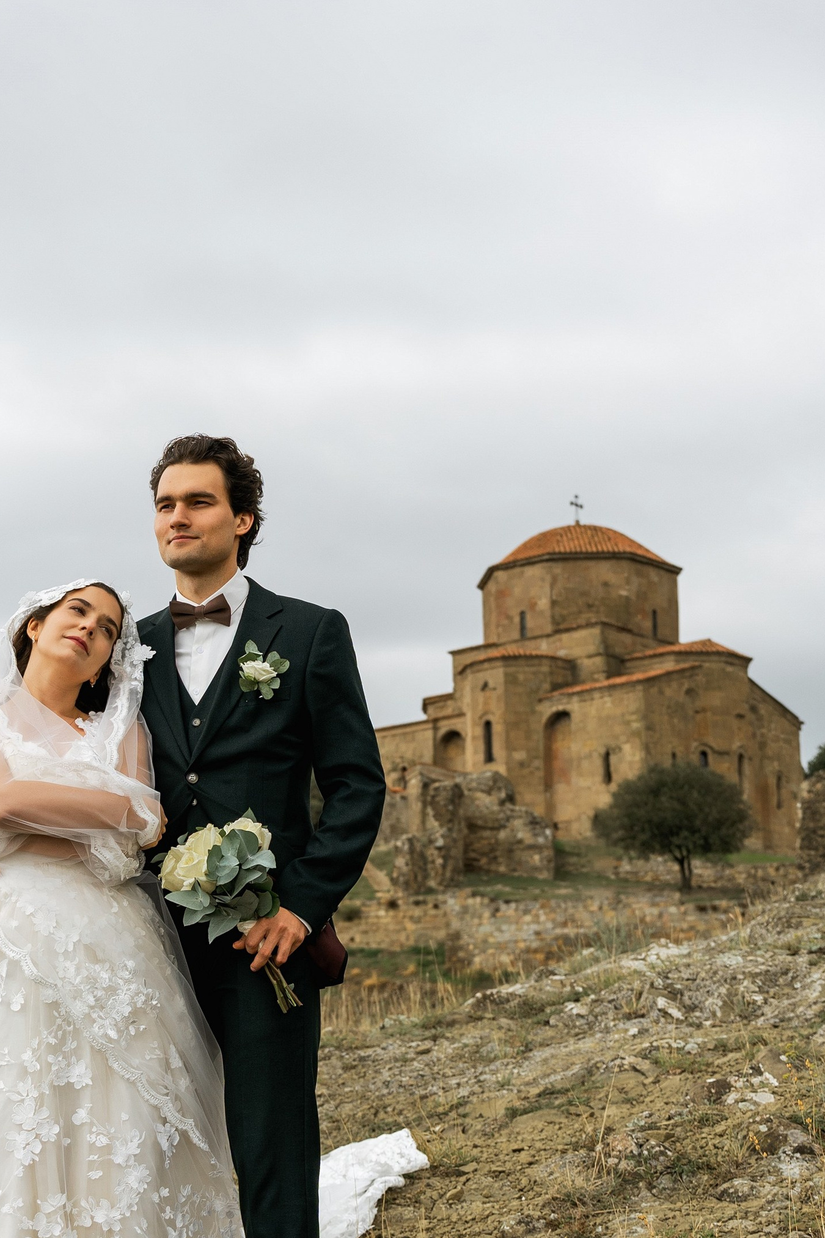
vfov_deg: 36.0
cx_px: 298
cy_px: 805
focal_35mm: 55
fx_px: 1890
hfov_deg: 24.5
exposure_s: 1/400
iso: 100
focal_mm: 29
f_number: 3.5
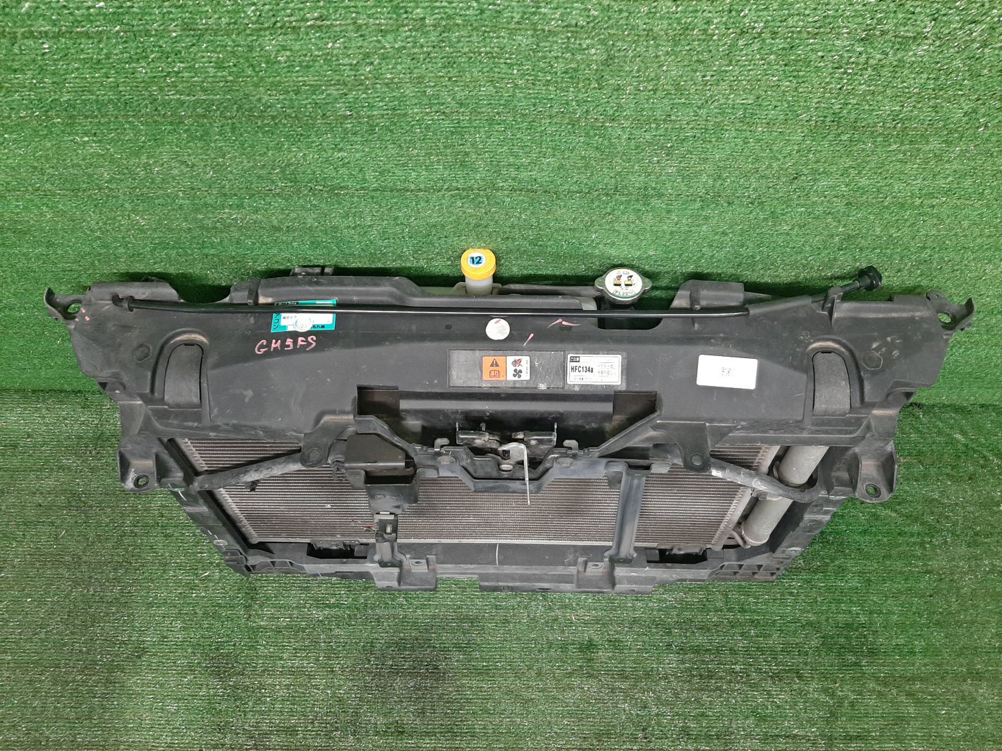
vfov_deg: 53.1
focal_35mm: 26
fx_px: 753
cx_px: 501
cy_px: 376
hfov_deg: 67.3
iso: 152
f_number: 1.7
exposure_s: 1/50
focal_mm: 3.93
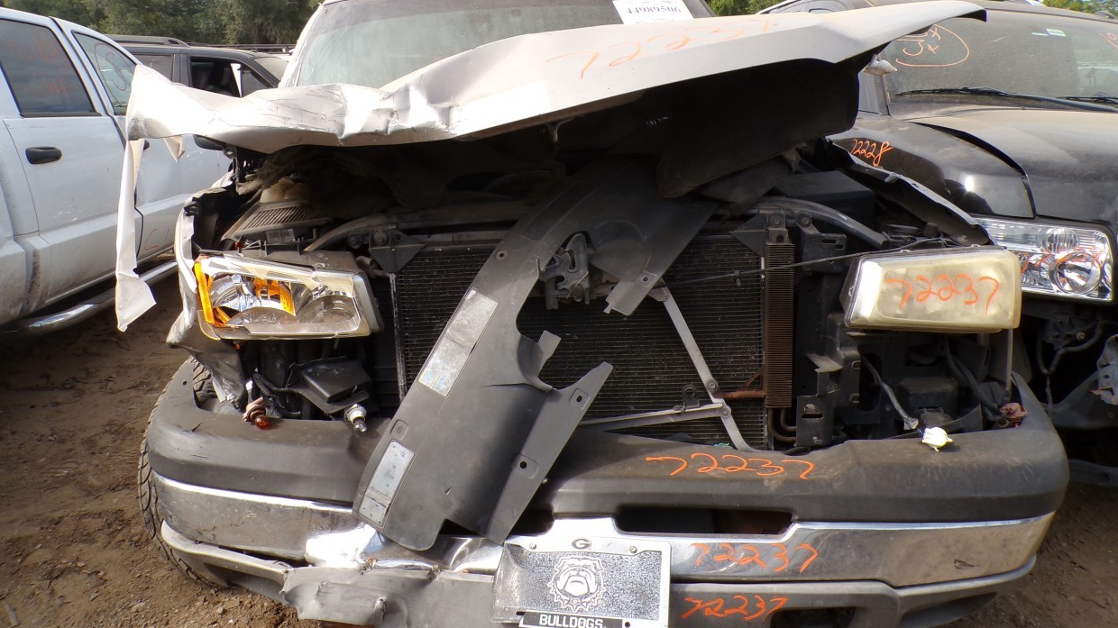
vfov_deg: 42.7
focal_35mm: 27
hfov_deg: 69.9
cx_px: 575
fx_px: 800
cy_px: 255
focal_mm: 4.3
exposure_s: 1/200
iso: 100
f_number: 5.8
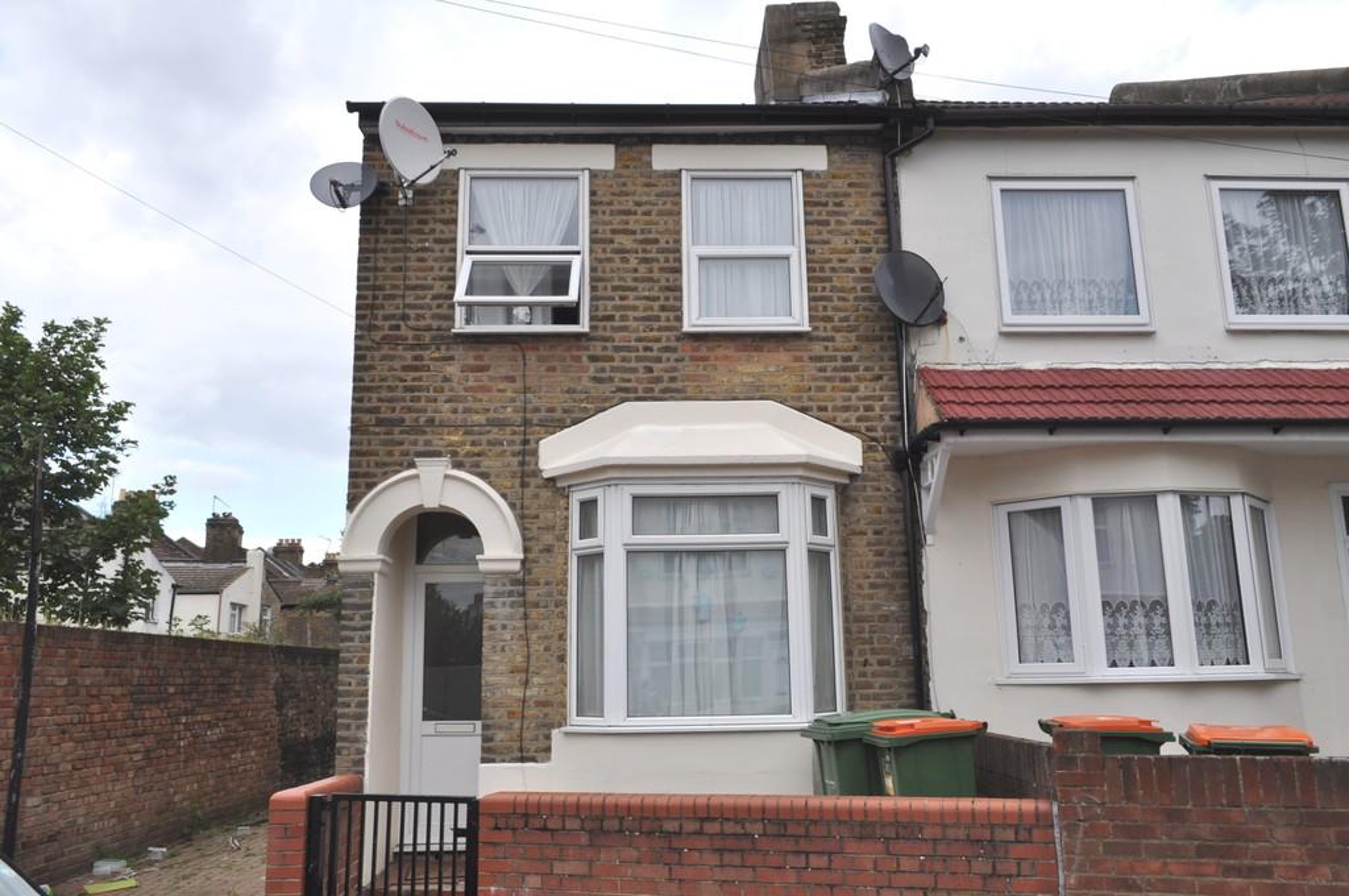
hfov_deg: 67.4
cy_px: 448
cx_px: 674
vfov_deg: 47.8
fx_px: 1010
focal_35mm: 27
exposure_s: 1/250
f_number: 8
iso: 200
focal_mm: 18
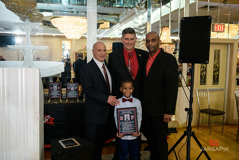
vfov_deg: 38.9
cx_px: 120
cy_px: 80
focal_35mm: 34
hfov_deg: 55.8
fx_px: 226
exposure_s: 1/125
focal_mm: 34
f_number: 3.2
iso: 1600
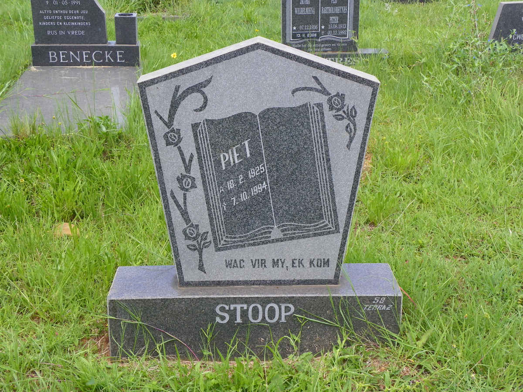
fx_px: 876
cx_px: 262
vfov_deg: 25.2
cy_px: 196
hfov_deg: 33.2
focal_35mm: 58
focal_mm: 10.3
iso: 64
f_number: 4
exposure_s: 1/160
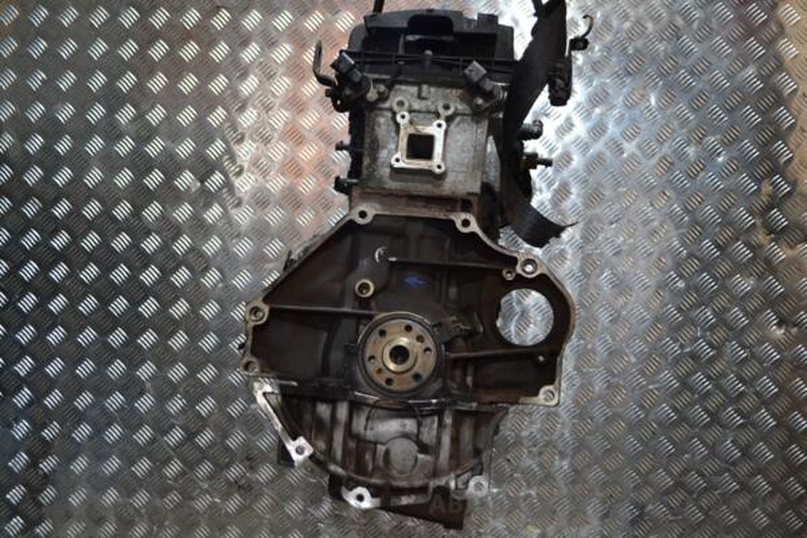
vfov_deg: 30.8
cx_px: 404
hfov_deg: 45.0
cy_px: 269
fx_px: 975
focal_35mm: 44
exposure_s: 1/30
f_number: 4.5
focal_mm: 29
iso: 1100
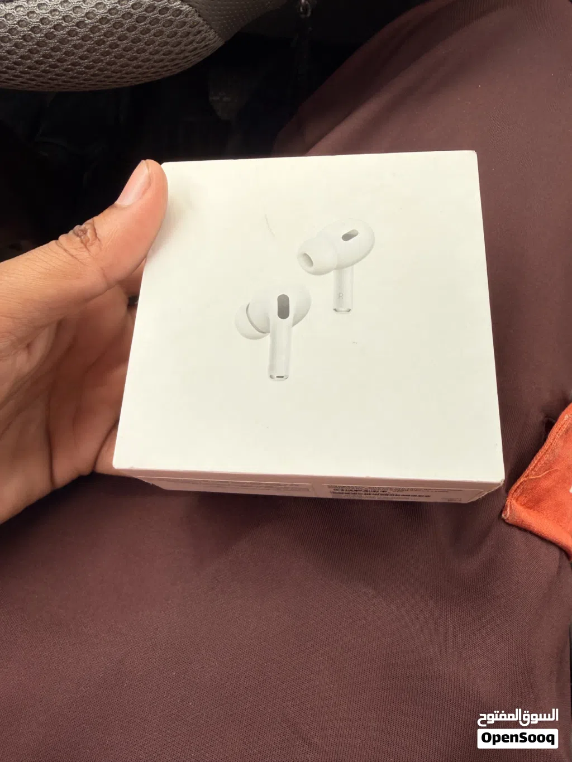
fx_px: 529
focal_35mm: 24
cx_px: 286
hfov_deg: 56.8
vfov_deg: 71.6
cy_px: 381
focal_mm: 2.22
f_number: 2.2
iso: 40
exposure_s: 1/209
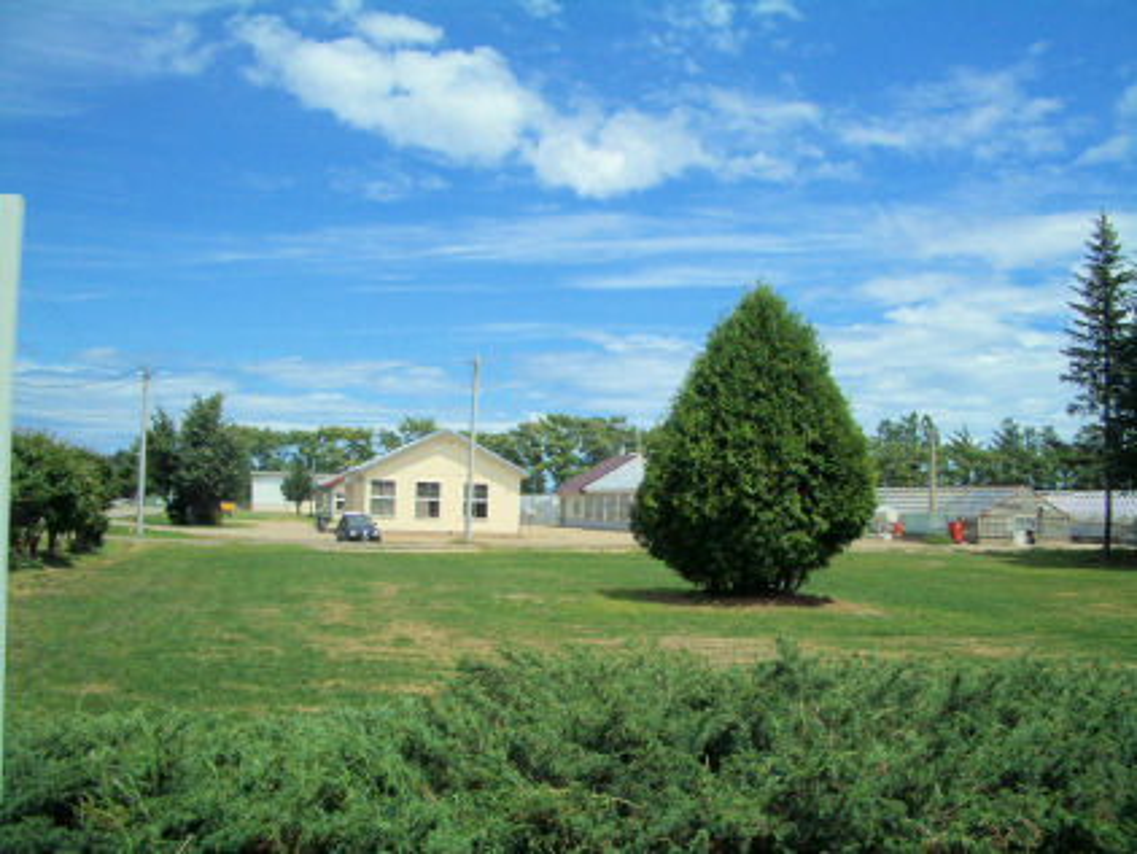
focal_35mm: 35
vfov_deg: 40.7
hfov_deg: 52.6
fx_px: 1150
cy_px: 427
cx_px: 568
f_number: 4.3
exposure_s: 1/2000
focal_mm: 5.8
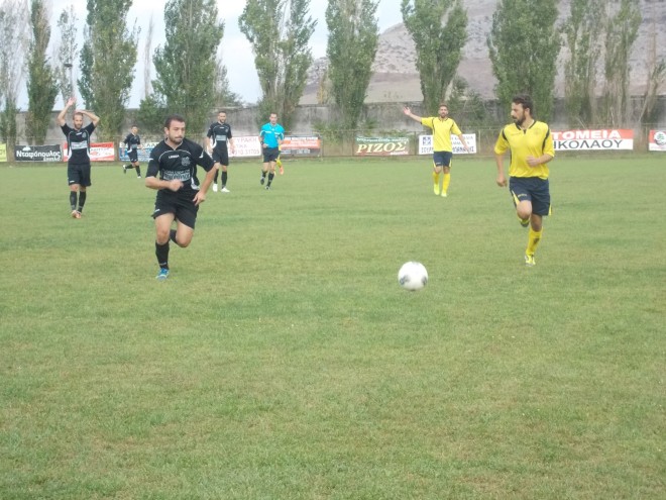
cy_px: 250
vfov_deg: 17.2
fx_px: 1655
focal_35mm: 86
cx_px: 333
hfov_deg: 22.8
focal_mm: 15.4
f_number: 6.3
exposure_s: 1/320
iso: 400
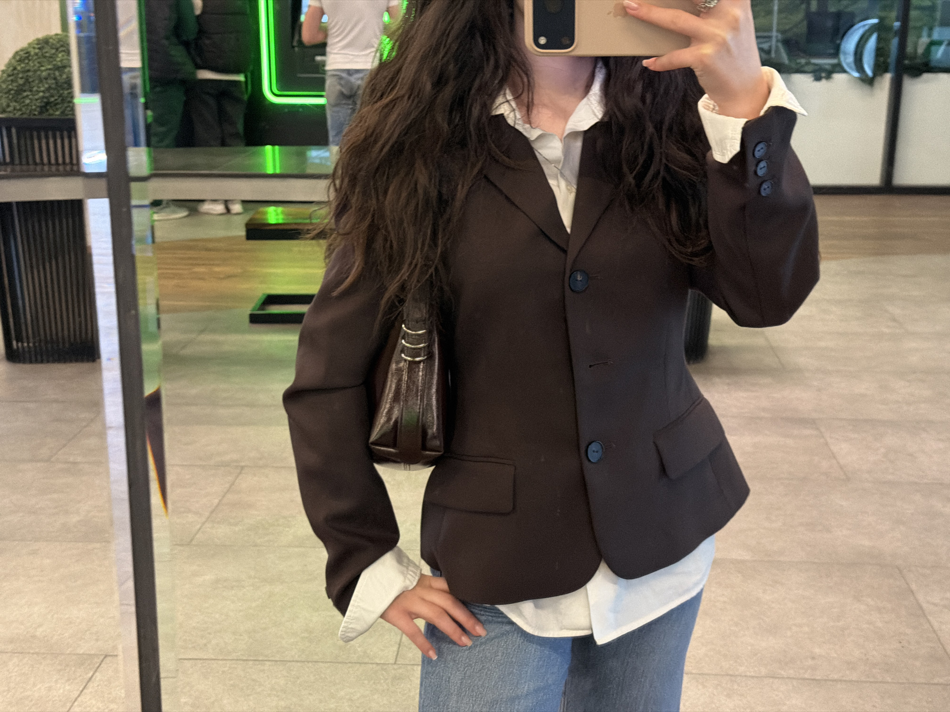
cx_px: 475
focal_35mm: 48
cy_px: 356
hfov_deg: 39.7
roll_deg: -0.3
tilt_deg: -16.5
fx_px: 1317
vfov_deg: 30.3
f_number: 1.78
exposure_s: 1/25
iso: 500
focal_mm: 6.76
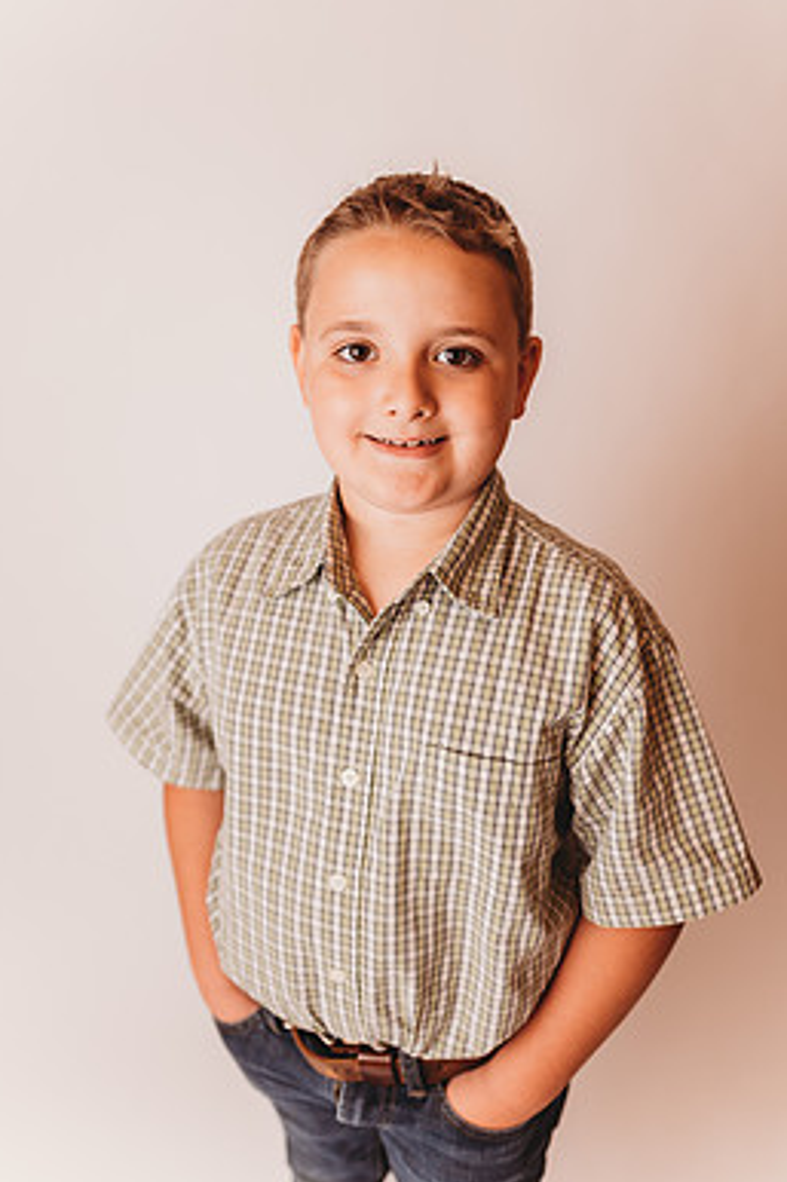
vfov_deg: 65.3
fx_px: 919
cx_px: 438
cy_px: 527
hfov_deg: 46.3
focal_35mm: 28
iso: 100
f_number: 2.2
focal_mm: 24
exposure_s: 1/160
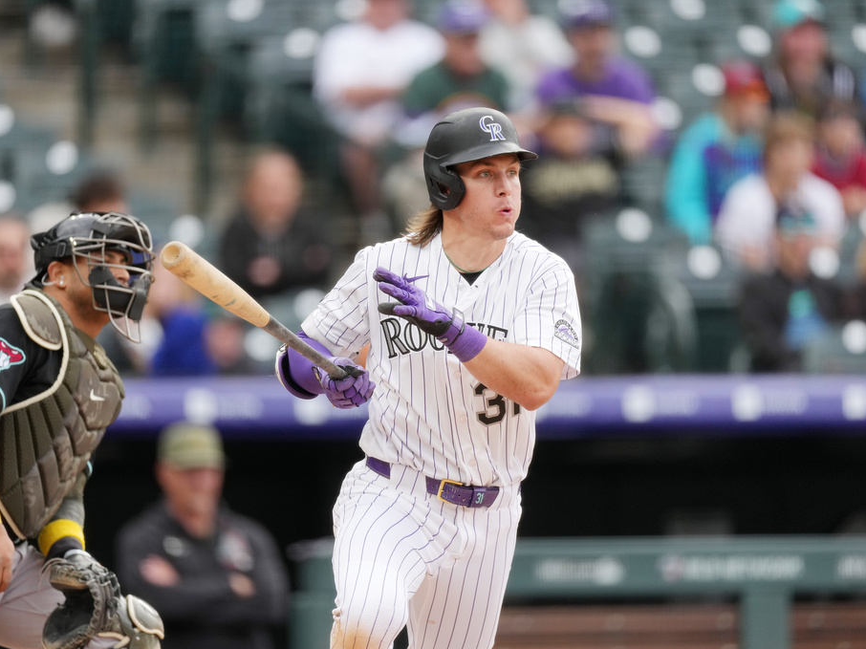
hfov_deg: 3.0
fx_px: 16307
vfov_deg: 2.3
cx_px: 409
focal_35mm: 652
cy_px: 325
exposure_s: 1/2000
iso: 1000
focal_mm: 600
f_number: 4
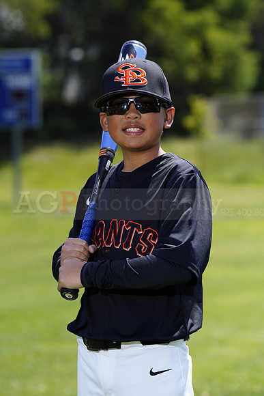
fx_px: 2199
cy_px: 198
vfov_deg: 10.3
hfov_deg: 6.9
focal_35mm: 200
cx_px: 132
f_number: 6.3
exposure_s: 1/250
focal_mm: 200
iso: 100
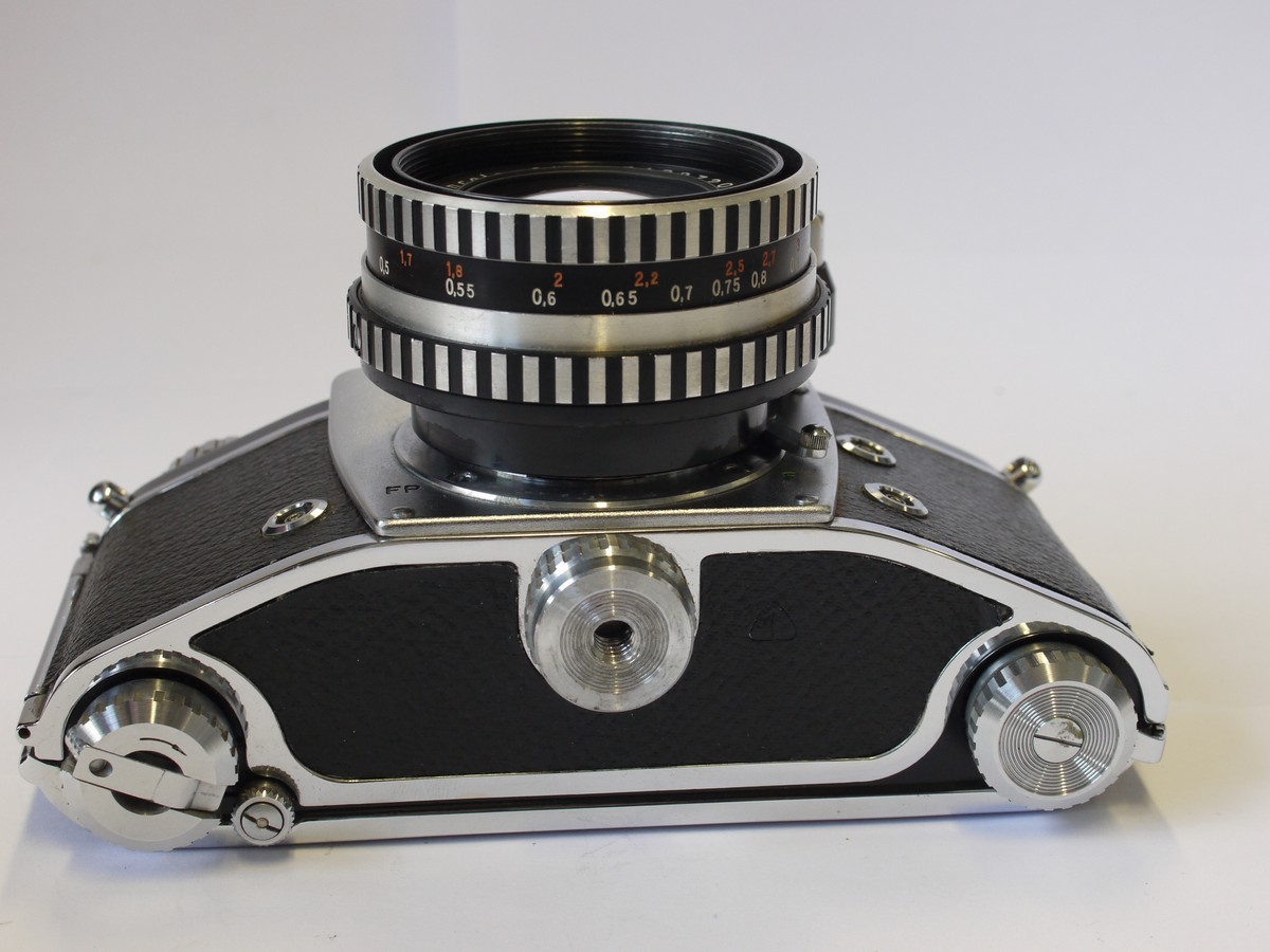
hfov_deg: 32.2
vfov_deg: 24.4
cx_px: 635
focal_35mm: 60
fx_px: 2201
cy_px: 476
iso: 400
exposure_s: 1/40
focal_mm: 30
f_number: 8
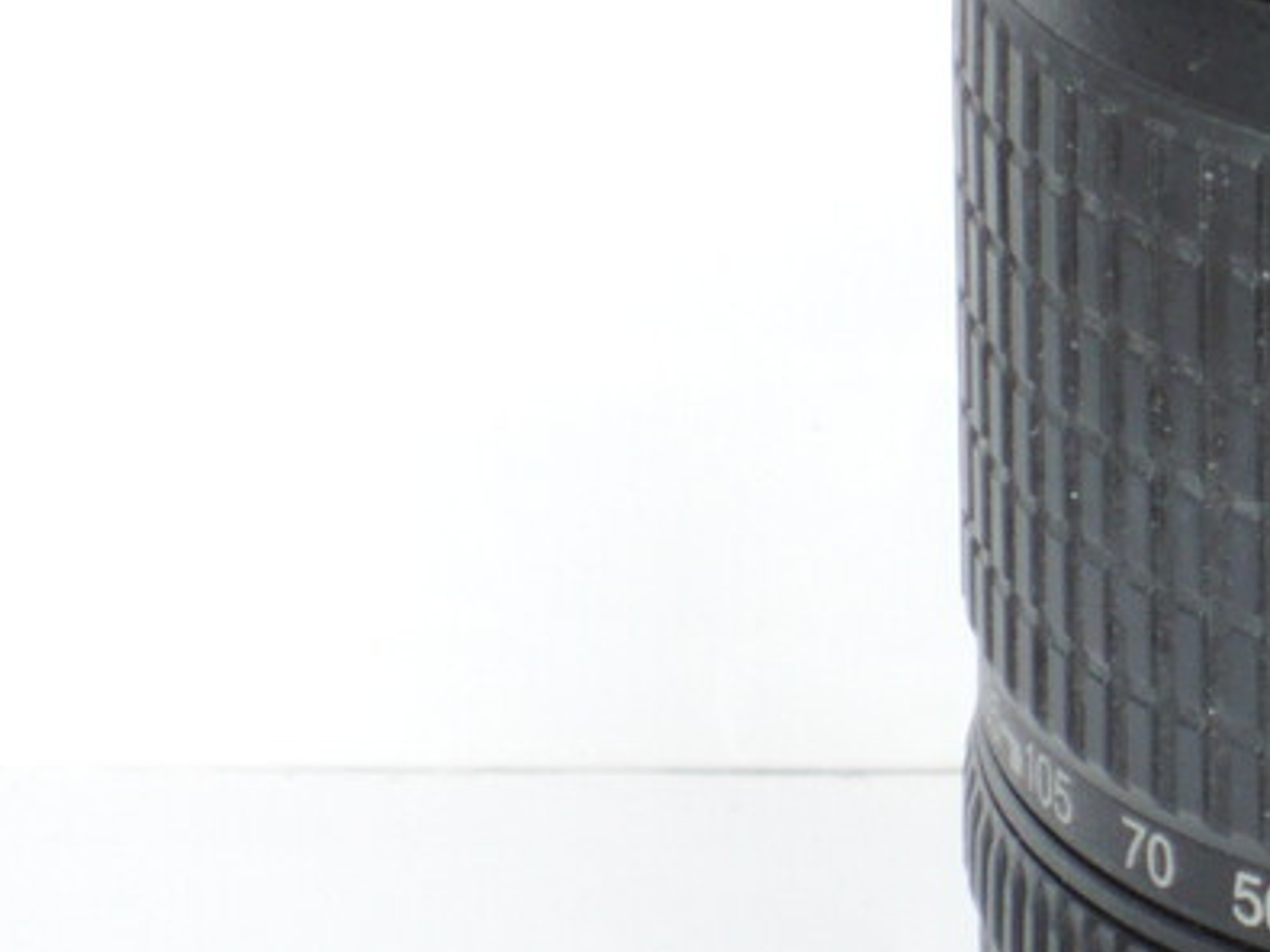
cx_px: 1733
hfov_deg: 5.4
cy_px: 566
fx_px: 13387
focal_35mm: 365
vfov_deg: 4.1
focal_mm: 25.5
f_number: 5.6
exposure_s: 1/13
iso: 400
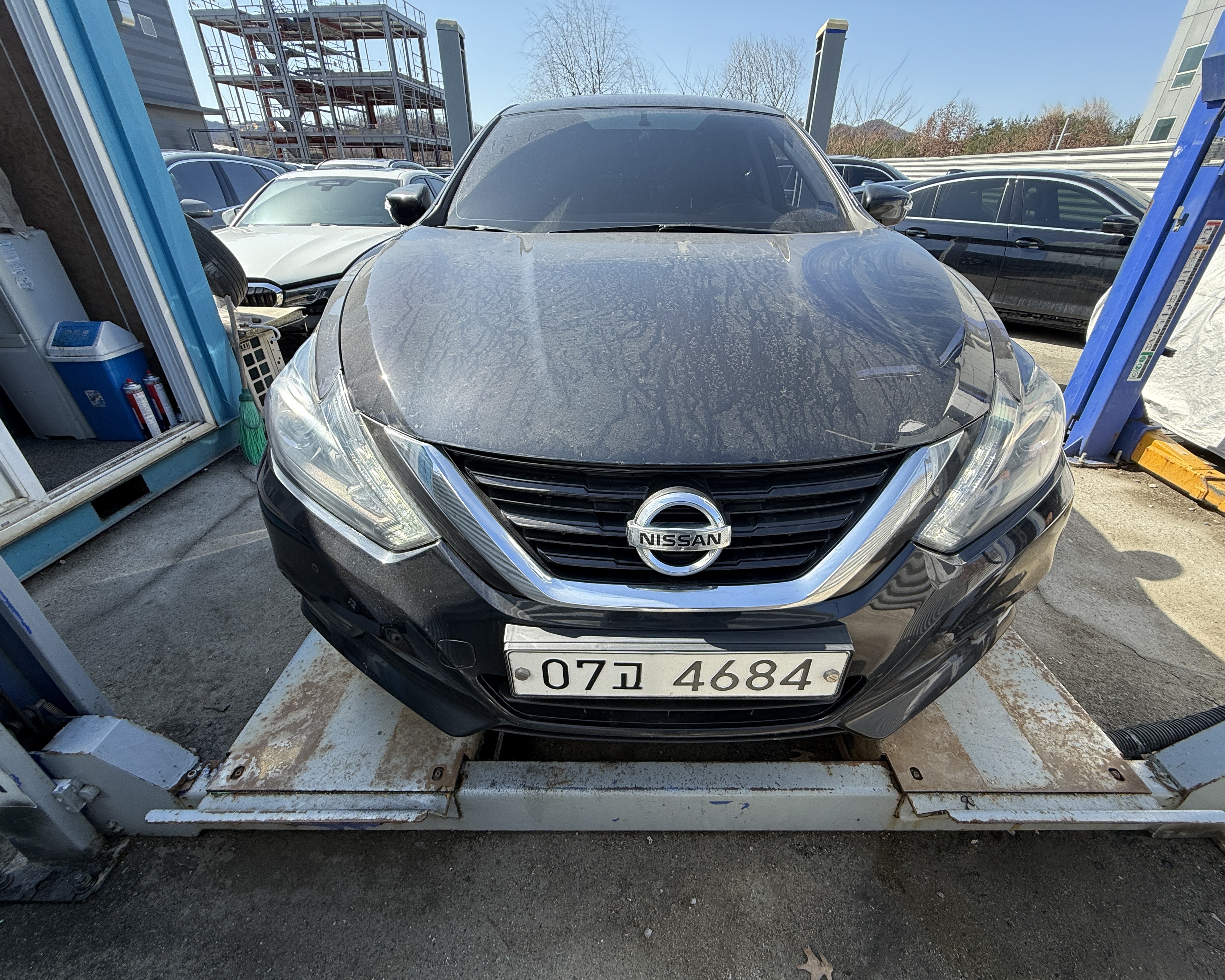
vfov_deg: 84.0
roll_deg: +0.0
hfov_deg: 96.8
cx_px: 622
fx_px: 544
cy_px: 498
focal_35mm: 15
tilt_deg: -31.5
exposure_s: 1/574
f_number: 2.2
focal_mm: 2.22
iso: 50
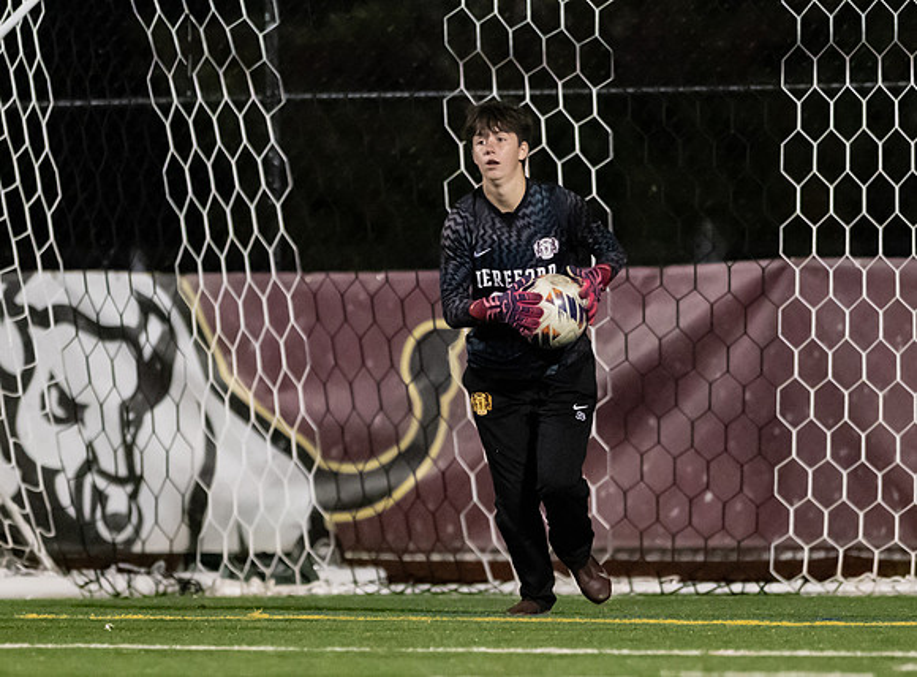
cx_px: 462
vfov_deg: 2.2
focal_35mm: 657
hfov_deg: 3.0
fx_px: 17301
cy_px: 410
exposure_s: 1/500
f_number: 2.8
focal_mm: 300
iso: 9000
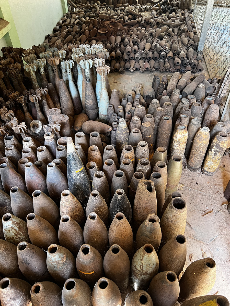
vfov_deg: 67.3
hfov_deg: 53.1
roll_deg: +2.2
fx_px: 230
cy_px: 153
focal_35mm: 26
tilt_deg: -44.6
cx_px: 115
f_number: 1.5
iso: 125
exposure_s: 1/63
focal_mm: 5.7
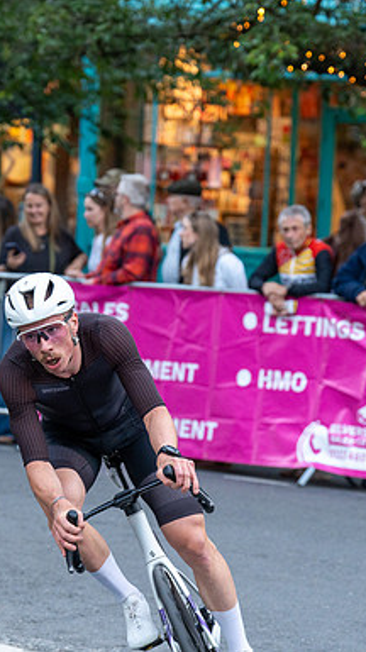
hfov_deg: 8.1
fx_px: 2593
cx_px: 63
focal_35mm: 150
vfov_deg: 14.3
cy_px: 326
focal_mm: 95
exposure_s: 1/800
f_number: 3.5
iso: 2000
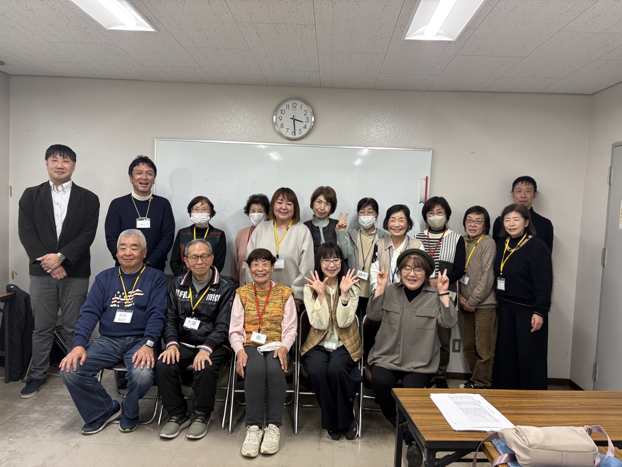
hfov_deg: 67.3
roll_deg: -1.7
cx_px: 311
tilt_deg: -3.2
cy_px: 234
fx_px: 467
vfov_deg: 53.1
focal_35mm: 26
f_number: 1.6
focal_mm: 5.96
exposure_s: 1/121
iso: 125
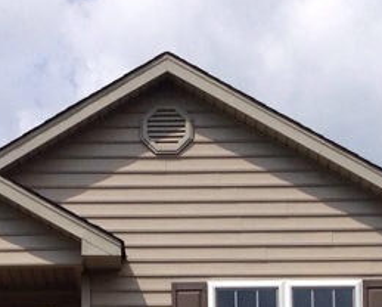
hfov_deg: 12.9
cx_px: 140
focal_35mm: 149
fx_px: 1687
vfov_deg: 10.0
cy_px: 493
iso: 50
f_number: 2.4
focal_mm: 4.12
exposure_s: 1/2262
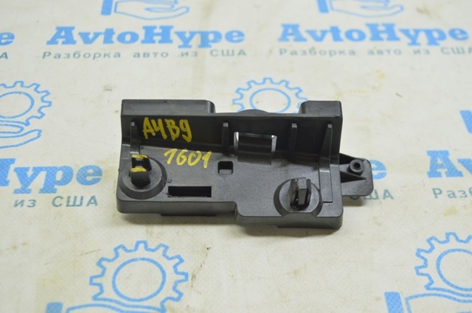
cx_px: 236
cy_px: 156
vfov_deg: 25.7
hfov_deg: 37.9
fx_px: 687
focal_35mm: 52
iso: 400
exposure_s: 1/20
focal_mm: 35
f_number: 5.6
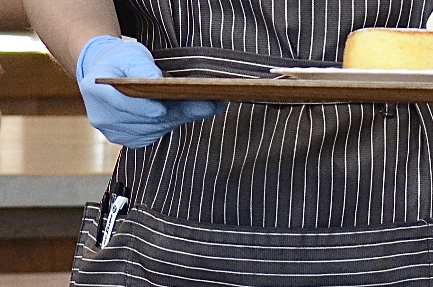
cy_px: -414
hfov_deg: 7.3
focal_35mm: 283
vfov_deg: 4.7
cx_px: 321
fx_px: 3393
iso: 800
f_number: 2.8
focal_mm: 35
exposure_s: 1/200
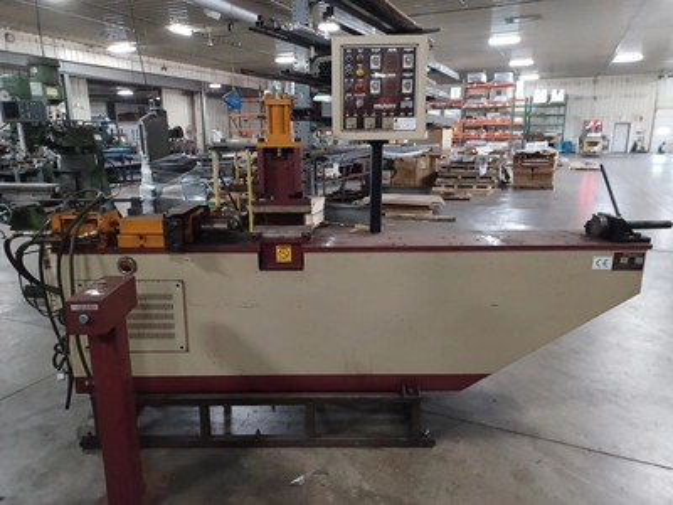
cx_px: 336
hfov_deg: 69.4
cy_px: 252
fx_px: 486
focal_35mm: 25
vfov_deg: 54.9
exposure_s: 1/25
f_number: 1.8
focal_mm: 4.6
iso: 800
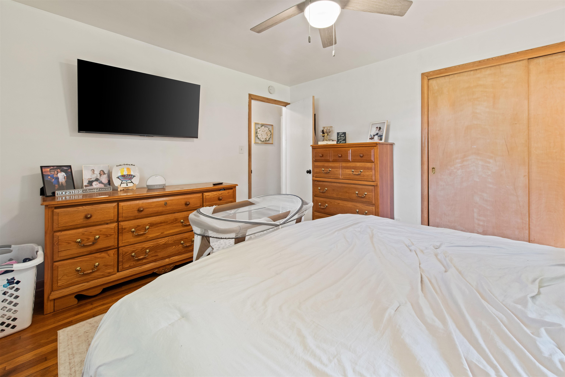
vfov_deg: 81.2
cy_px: 188
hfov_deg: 104.3
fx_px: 220
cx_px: 282
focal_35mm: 14
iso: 640
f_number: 8
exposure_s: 1/2.5
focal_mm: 14
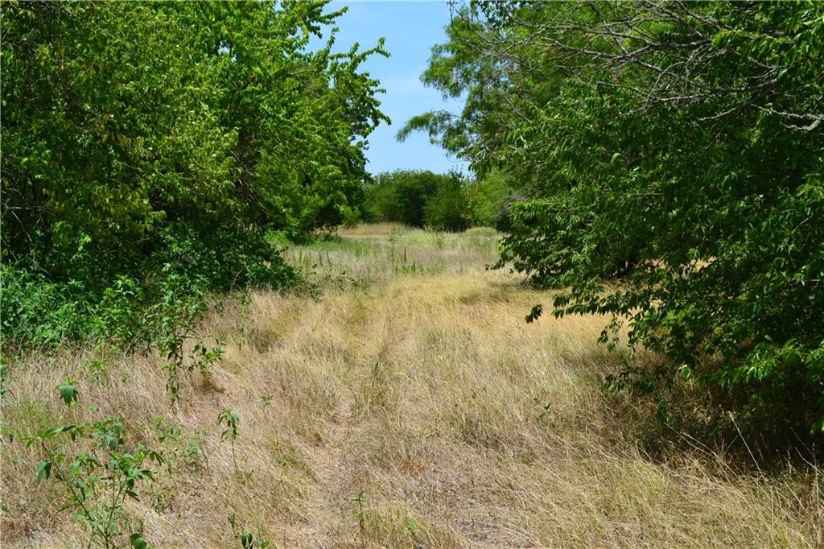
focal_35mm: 48
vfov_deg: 28.1
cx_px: 412
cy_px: 274
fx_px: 1098
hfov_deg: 41.1
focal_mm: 32
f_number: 11
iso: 400
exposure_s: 1/500
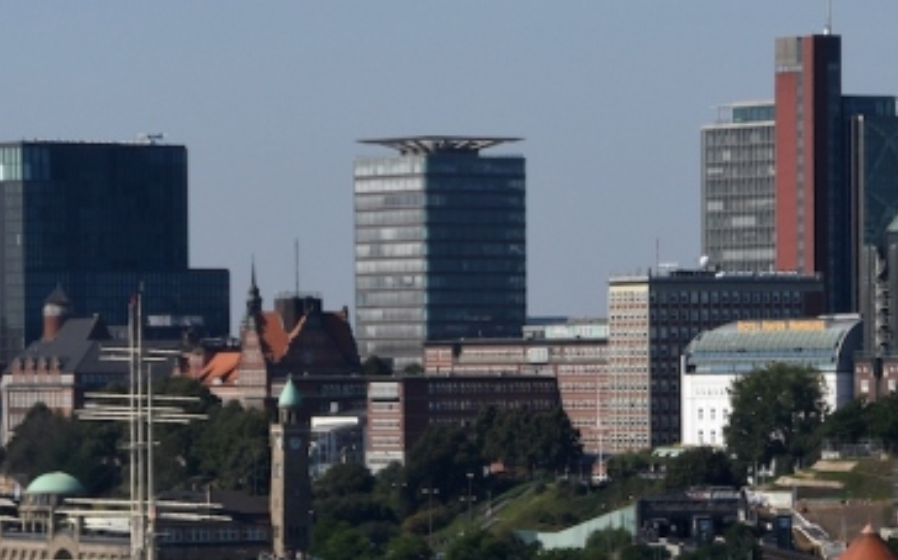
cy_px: 448
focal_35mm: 269
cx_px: 530
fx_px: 6579
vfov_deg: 4.9
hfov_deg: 7.8
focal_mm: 80
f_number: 9
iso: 400
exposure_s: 1/1250
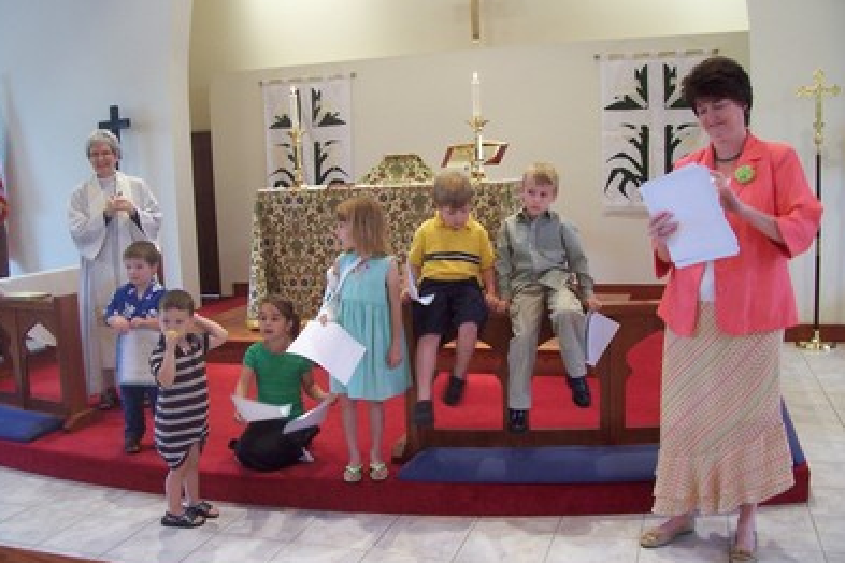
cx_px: 417
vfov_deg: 36.9
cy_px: 286
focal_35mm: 36
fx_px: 845
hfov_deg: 53.1
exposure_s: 1/20
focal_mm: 5.6
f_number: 2.7
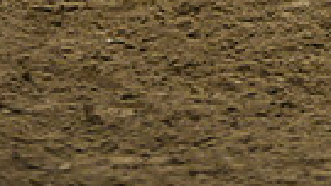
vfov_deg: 2.1
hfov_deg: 3.7
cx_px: 449
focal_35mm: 586
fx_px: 5144
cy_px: -283
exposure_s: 1/400
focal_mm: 130
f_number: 2.8
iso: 6400
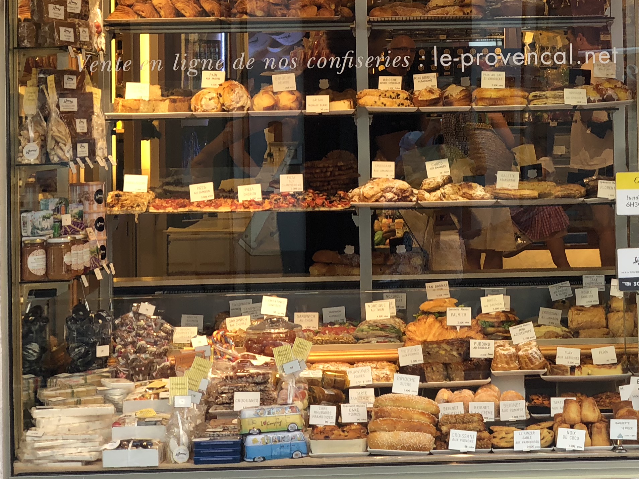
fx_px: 2031
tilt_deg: +1.1
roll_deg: +1.0
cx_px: 520
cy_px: 37
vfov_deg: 13.3
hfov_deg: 17.7
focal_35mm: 110
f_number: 2.4
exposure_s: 1/120
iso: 20
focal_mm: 6
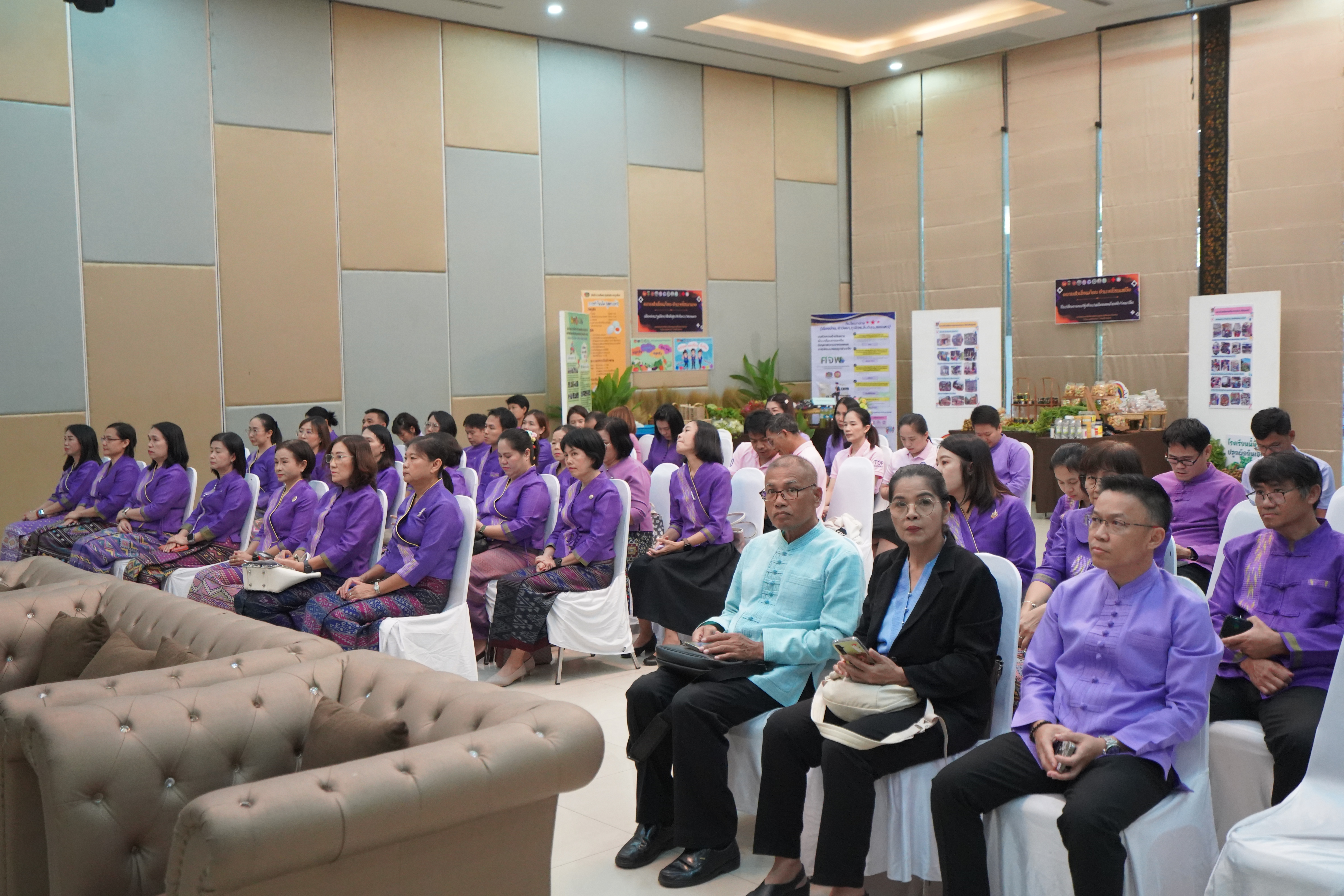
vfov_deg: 37.9
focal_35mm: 35
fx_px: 1307
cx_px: 672
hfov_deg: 54.4
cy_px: 448
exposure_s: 1/160
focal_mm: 35
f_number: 4
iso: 5000
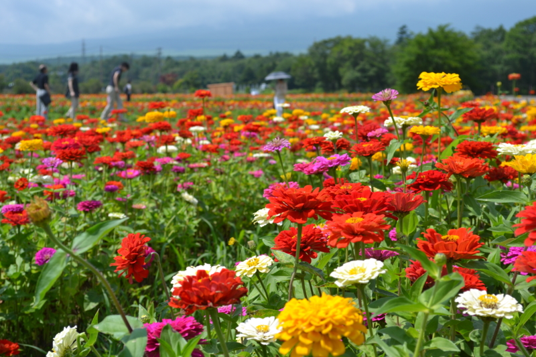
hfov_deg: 29.2
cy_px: 178
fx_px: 1027
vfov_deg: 19.7
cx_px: 268
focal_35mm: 69
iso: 100
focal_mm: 46
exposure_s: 1/250
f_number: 8
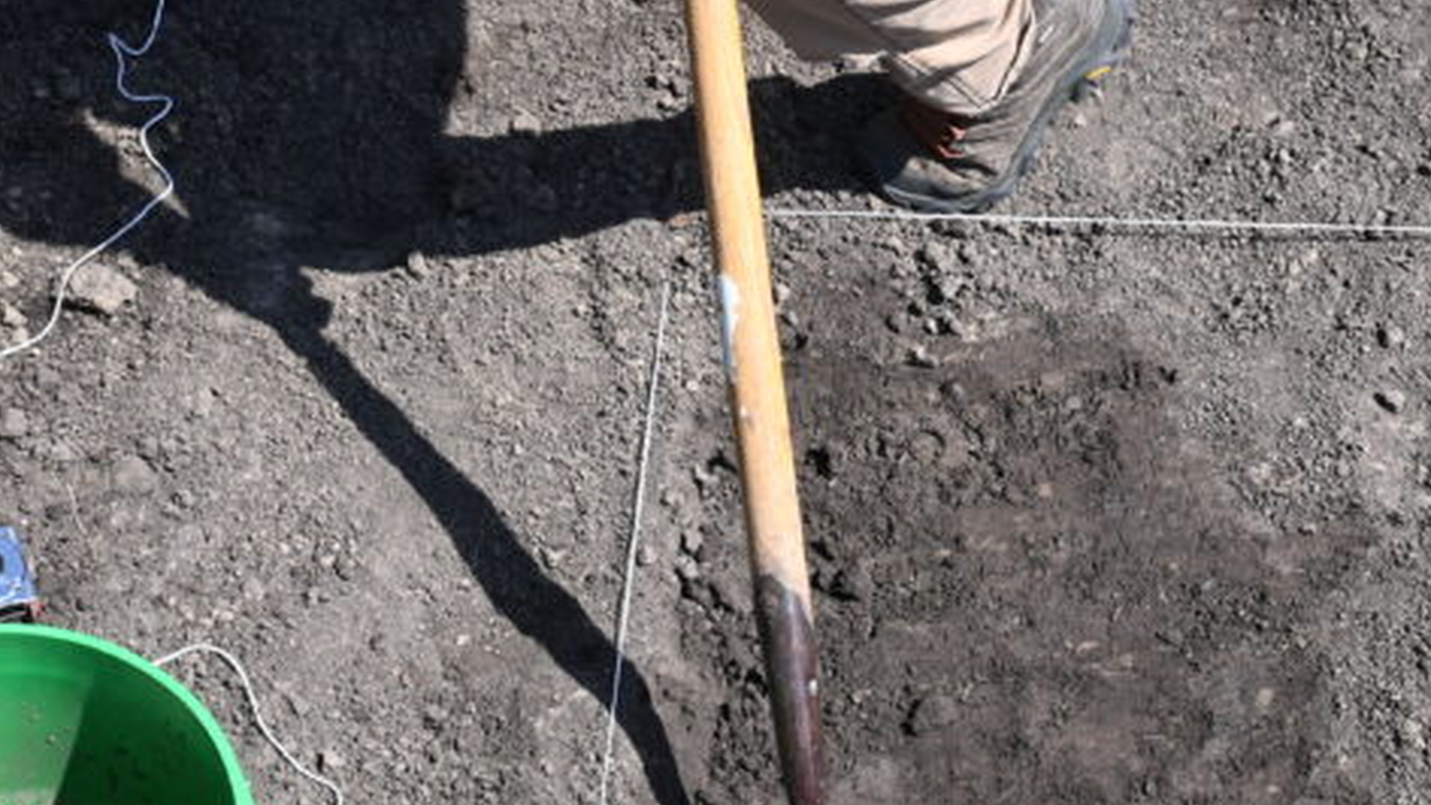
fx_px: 2645
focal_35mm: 70
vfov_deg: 17.1
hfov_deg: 29.7
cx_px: 1110
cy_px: 695
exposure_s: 1/320
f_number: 6.3
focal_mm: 20.5
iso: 100
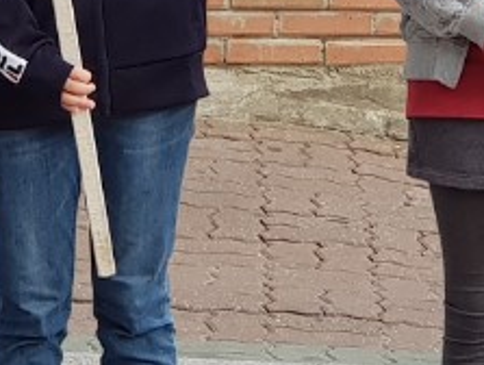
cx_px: 224
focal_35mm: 298
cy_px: -137
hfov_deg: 6.6
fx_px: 4173
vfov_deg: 5.0
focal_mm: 6
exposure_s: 1/120
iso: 50
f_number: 2.4
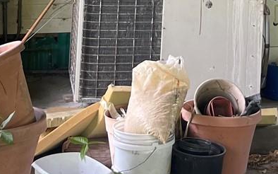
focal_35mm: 112
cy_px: -153
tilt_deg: +0.4
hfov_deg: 18.4
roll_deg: -1.7
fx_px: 848
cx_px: 234
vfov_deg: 10.8
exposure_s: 1/121
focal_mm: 5.1
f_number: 1.6
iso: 125
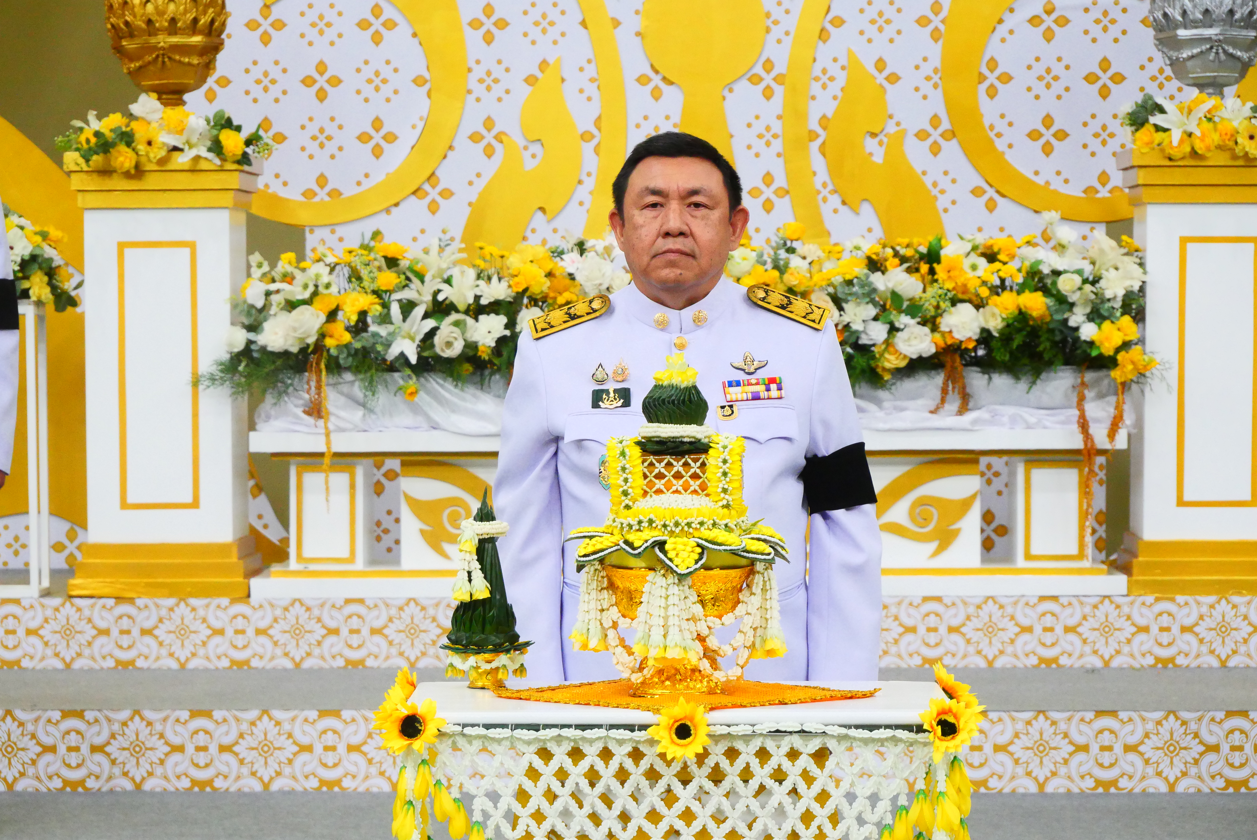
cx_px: 628
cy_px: 420
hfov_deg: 16.5
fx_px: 4332
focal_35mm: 124
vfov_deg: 11.1
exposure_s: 1/250
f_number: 6.3
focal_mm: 60
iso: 3200
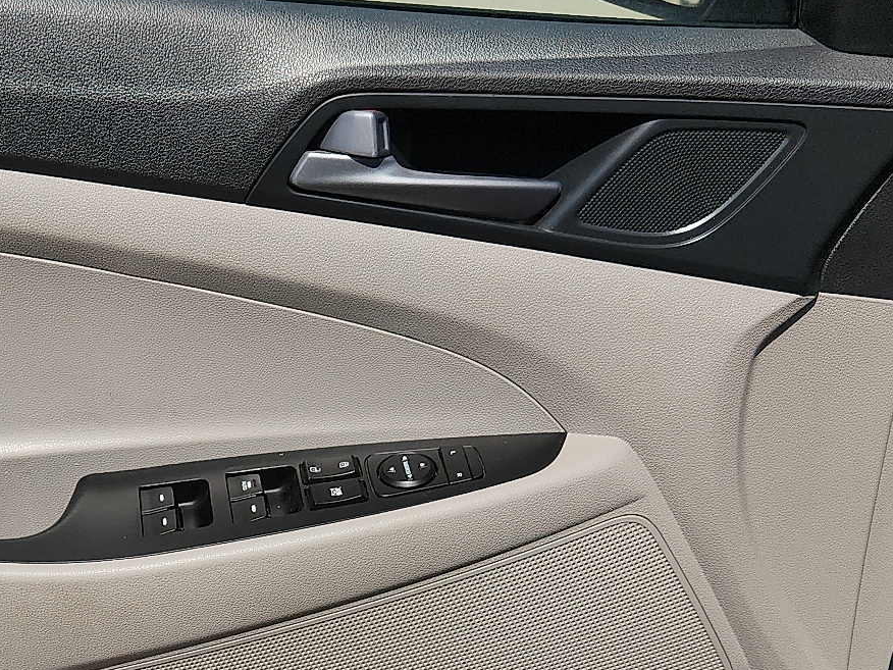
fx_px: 1083
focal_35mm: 42
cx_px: 144
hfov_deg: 42.2
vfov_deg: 33.4
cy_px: 527
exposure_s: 1/3333
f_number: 1.8
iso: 50
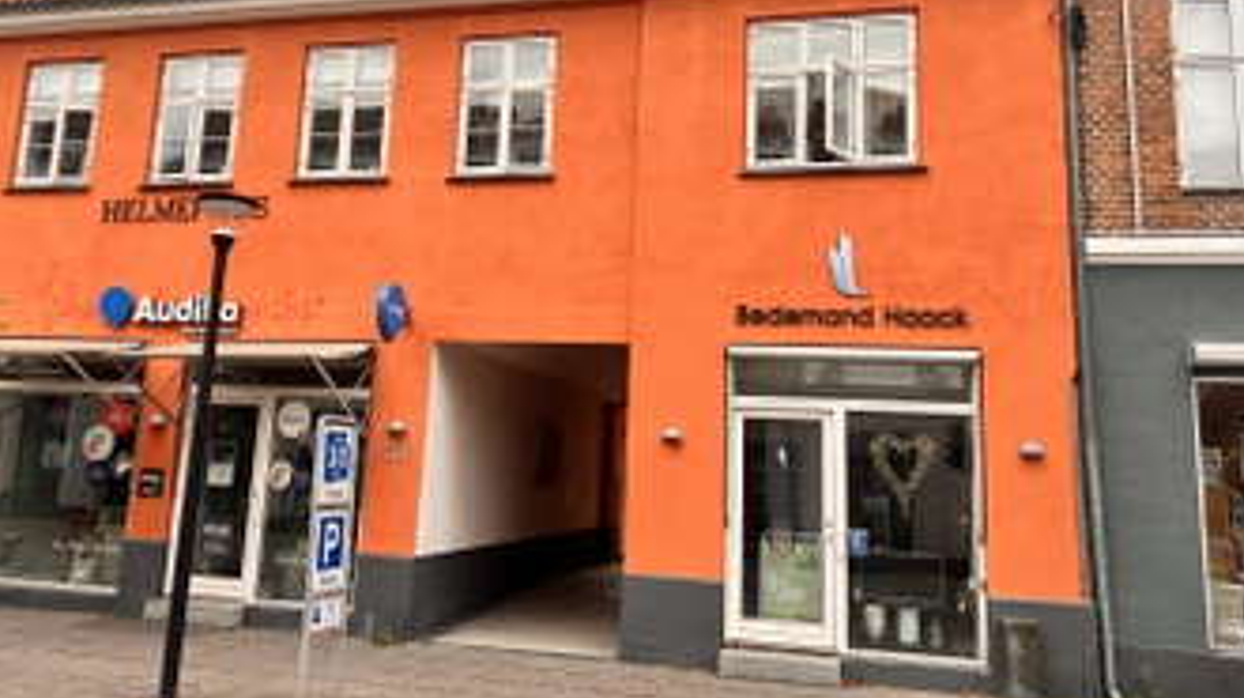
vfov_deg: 36.4
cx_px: 573
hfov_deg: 61.0
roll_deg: -3.4
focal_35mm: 32
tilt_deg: +11.3
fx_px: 1055
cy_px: 272
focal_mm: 5.7
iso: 50
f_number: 1.5
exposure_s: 1/909
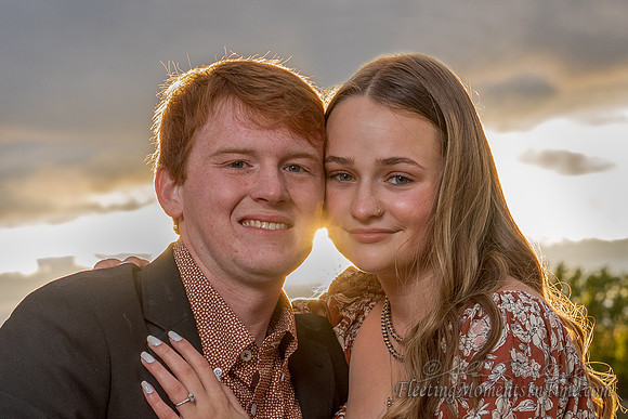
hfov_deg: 43.6
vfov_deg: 29.9
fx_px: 785
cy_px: 210
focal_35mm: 45
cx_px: 314
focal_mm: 45
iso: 250
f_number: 5
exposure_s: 1/250
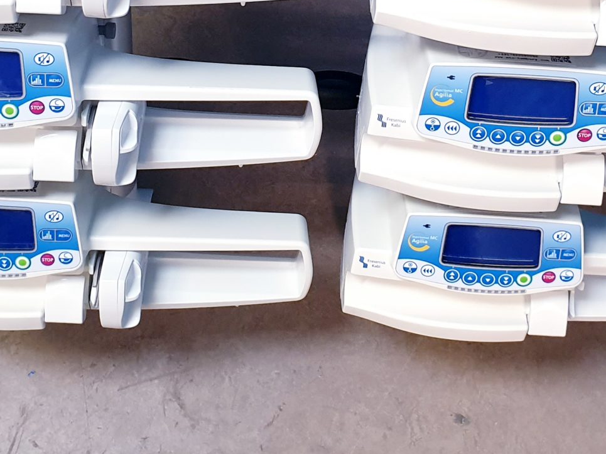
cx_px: 301
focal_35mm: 69
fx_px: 1207
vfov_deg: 20.1
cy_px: -78
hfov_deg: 28.2
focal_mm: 4.3
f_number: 2.4
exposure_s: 1/50
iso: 200
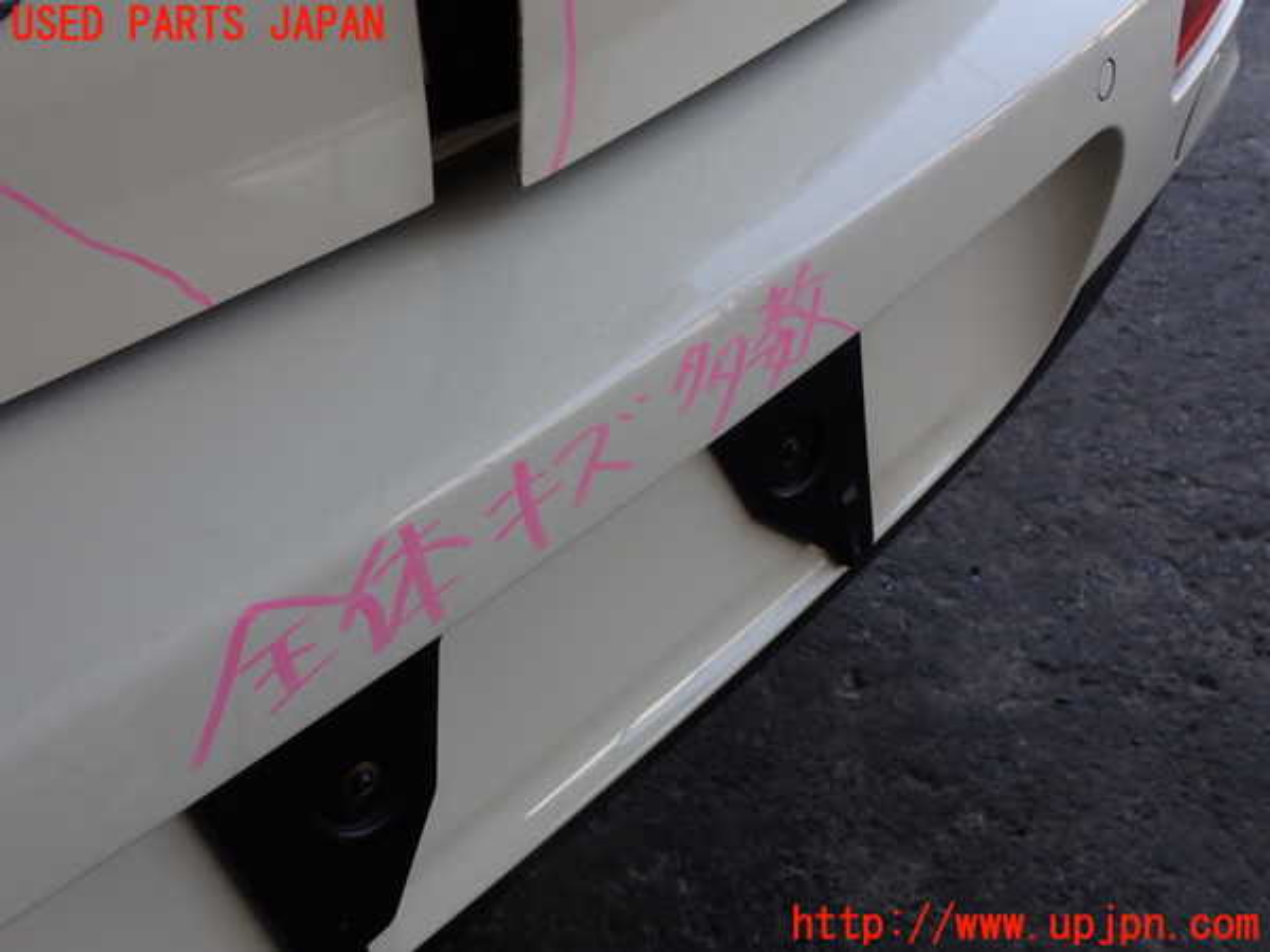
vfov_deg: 46.8
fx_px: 1101
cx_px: 635
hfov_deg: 60.0
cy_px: 476
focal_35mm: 30
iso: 100
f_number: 3.2
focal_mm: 5.4
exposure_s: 1/160
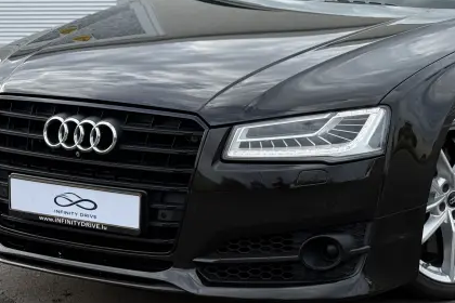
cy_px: 137
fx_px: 1201
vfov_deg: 14.4
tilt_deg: -11.4
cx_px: 341
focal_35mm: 95
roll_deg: +0.4
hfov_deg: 21.3
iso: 100
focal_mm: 6.76
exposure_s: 1/1377
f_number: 1.78
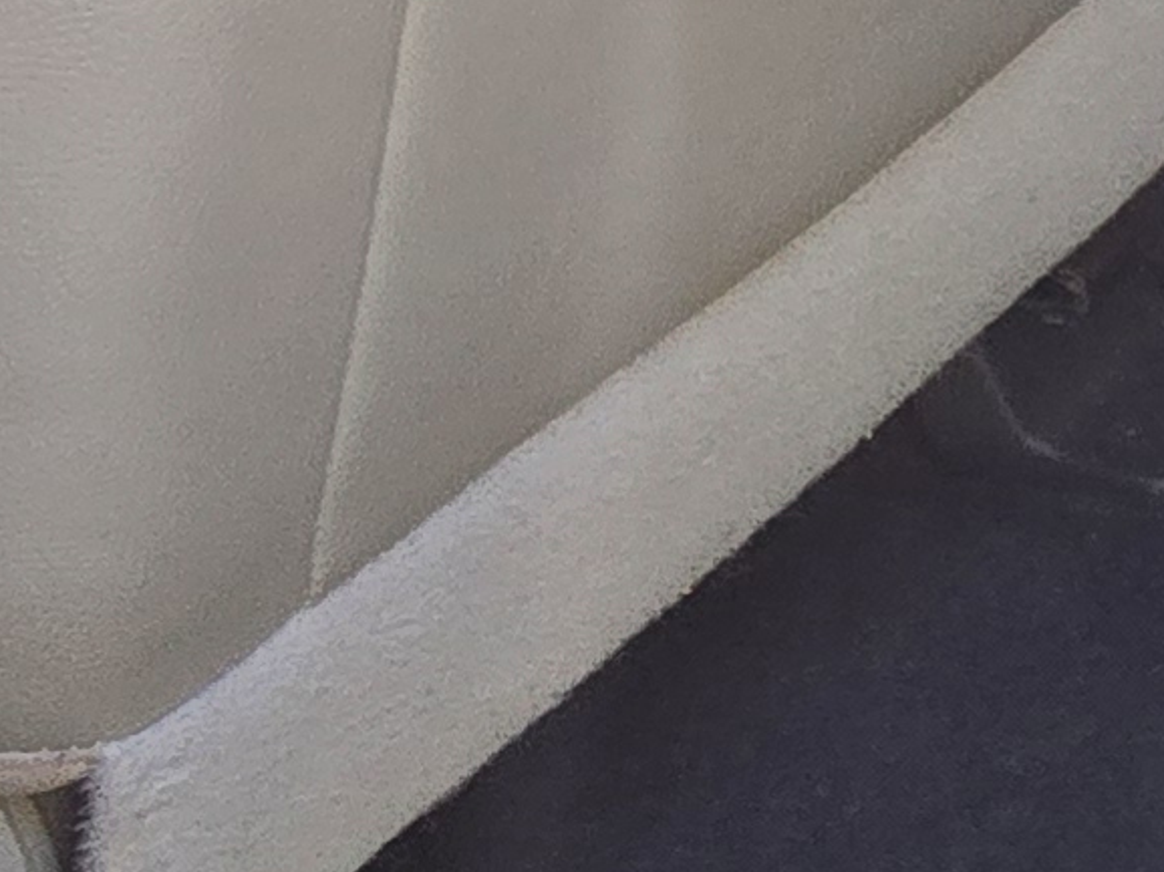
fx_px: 3025
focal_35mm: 90
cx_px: 2507
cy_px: -228
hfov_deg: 15.7
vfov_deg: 15.7
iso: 80
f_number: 2.2
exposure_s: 1/60
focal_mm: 2.2
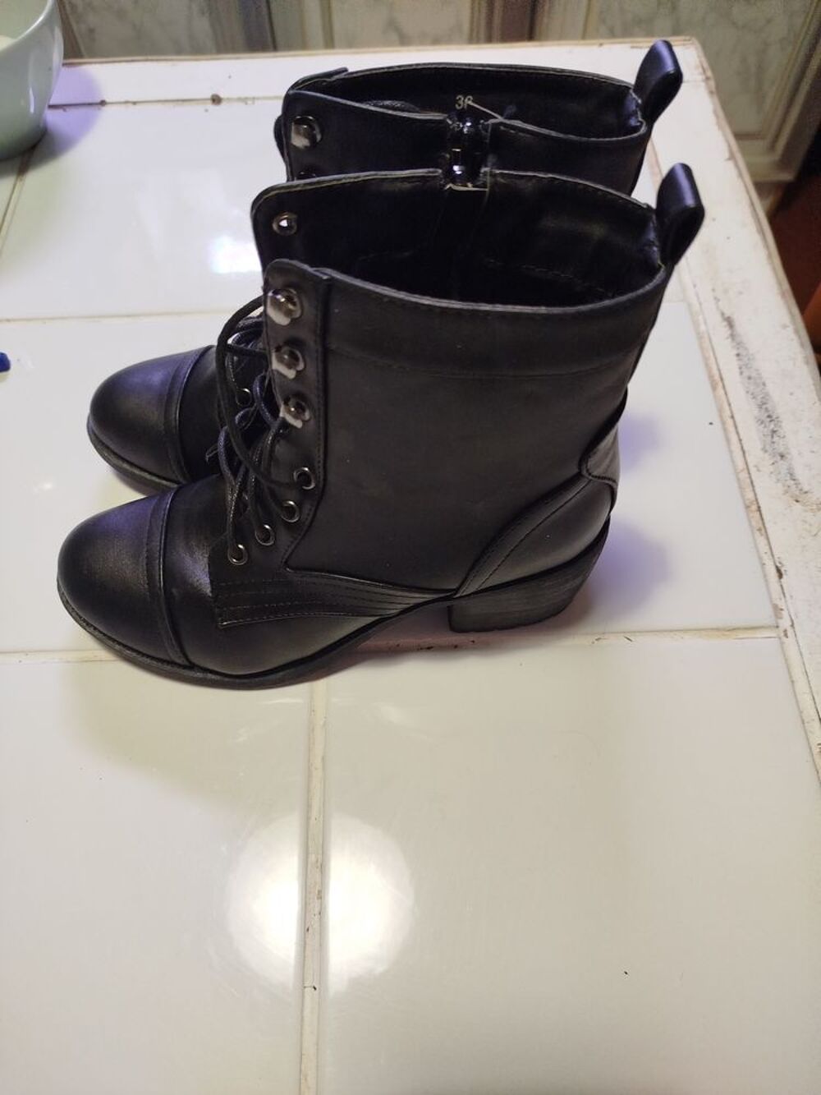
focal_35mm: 24
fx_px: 759
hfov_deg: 56.8
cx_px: 410
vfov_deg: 71.6
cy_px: 548
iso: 320
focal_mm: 5.31
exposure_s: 1/33
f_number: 1.7
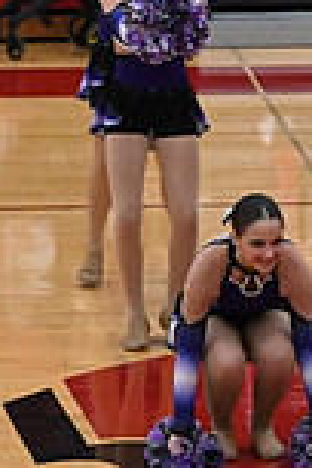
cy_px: 243
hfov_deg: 3.4
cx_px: 860
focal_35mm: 398
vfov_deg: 5.2
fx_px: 5174
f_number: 4
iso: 6400
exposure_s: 1/400
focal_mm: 70
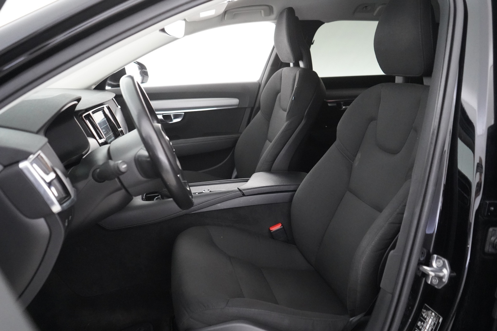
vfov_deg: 45.0
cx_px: 248
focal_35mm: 29
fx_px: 400
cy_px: 166
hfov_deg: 63.7
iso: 12800
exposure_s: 1/60
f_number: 3.5
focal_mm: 29
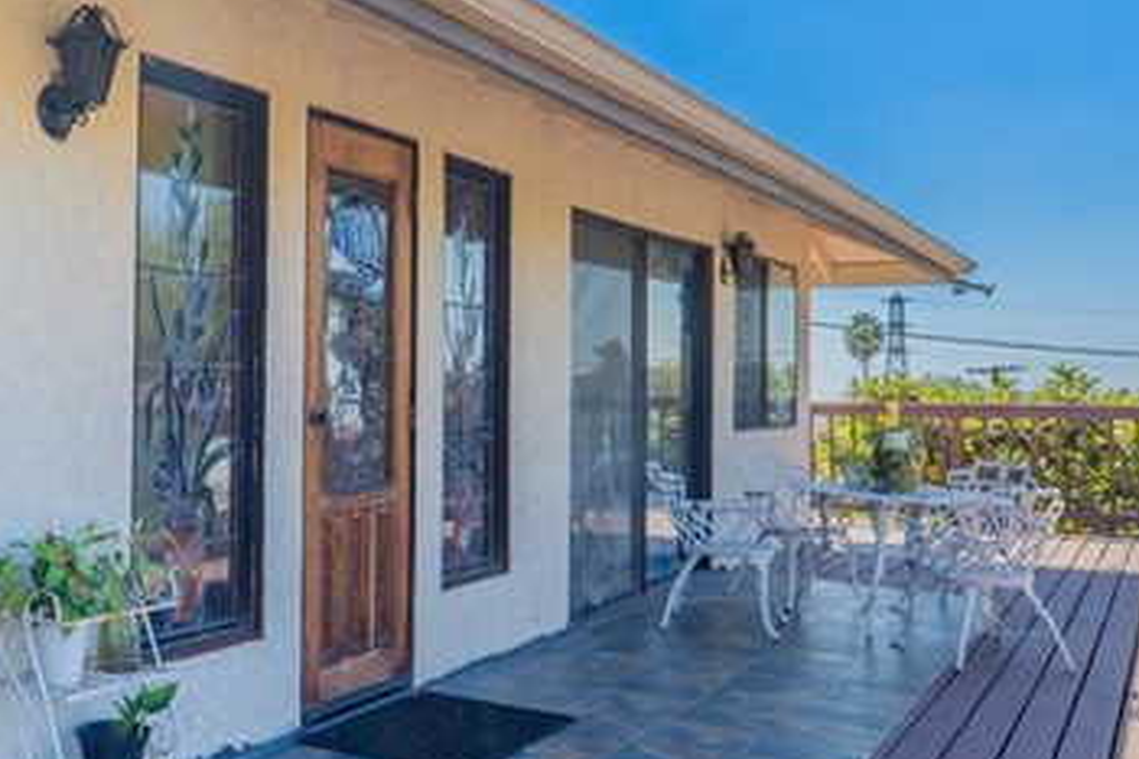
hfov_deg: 44.7
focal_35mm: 41
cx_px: 202
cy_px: 353
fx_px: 1297
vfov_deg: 32.6
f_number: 5.6
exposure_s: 1/400
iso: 100
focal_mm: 14
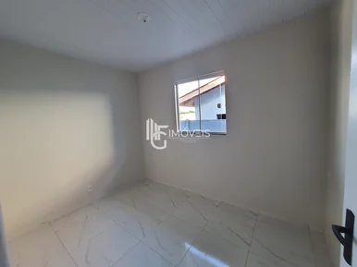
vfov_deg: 89.9
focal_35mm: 13
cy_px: 134
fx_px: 134
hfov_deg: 106.2
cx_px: 178
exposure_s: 1/60
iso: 160
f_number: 2.2
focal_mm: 1.74
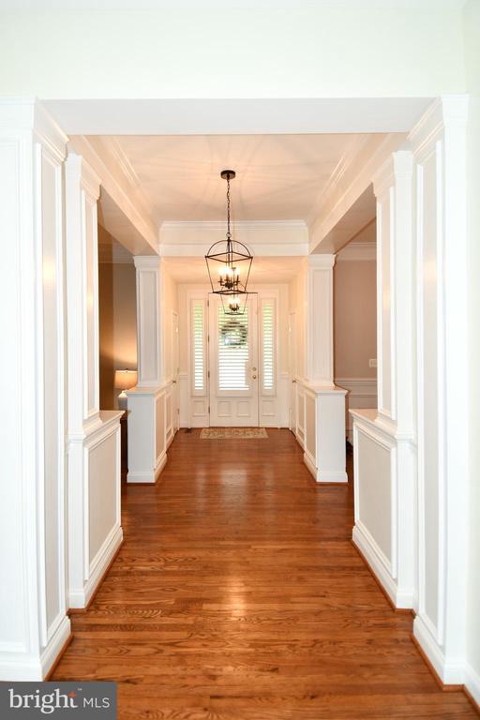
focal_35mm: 18
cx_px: 240
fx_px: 360
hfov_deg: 67.4
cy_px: 360
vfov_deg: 90.0
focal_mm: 12
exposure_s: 1/60
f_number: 4
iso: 320
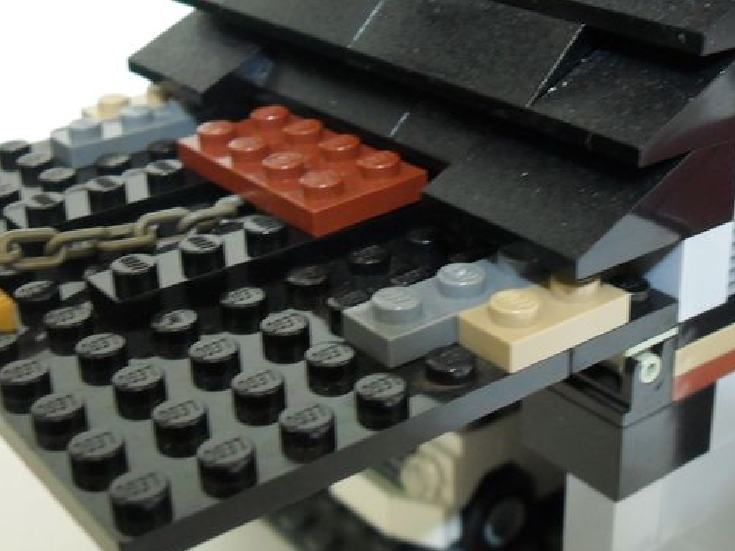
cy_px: 319
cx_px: 469
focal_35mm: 56
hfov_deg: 34.1
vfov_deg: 26.1
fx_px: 1189
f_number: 2.8
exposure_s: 1/3
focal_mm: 6.2
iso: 200
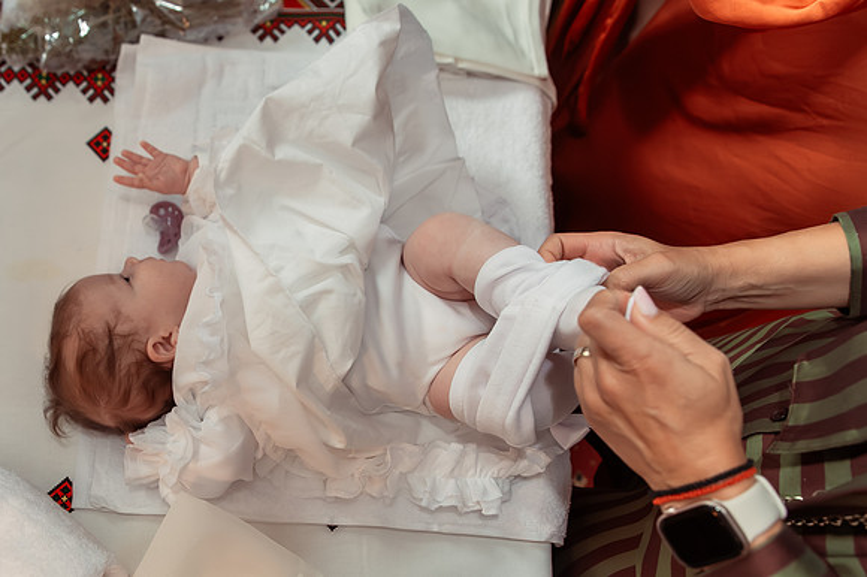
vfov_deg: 38.2
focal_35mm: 34
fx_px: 824
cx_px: 249
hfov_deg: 53.7
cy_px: 387
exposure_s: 1/250
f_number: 3.5
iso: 2000
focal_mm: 24
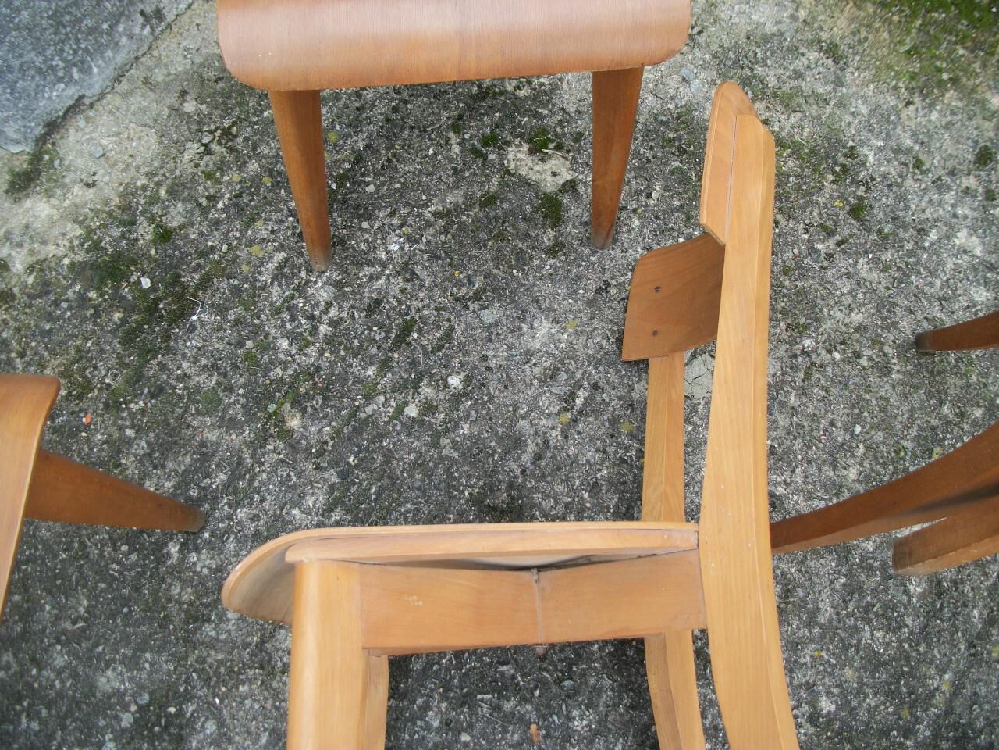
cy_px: 375
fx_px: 924
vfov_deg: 44.2
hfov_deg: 56.8
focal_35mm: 32
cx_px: 500
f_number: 2.9
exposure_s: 1/50
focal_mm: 5.7
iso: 80
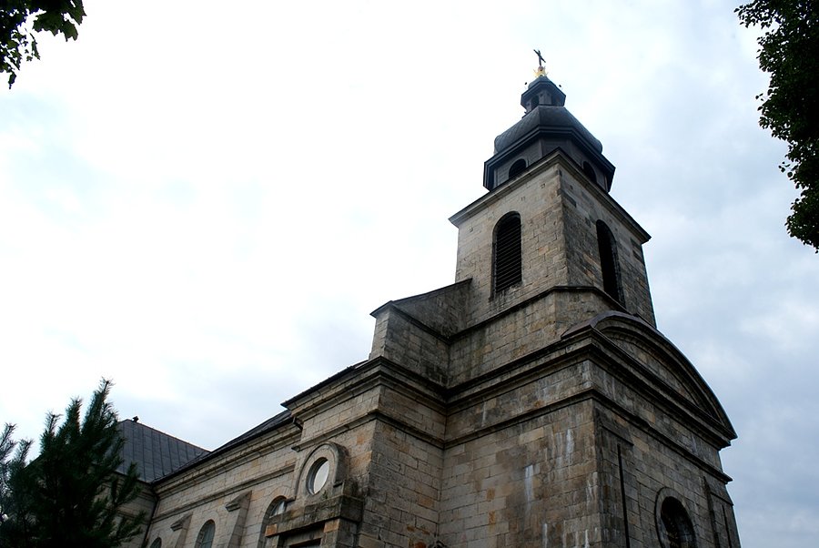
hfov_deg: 67.3
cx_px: 410
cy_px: 274
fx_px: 615
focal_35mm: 27
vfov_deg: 48.0
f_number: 10
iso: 100
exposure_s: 1/160
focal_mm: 18
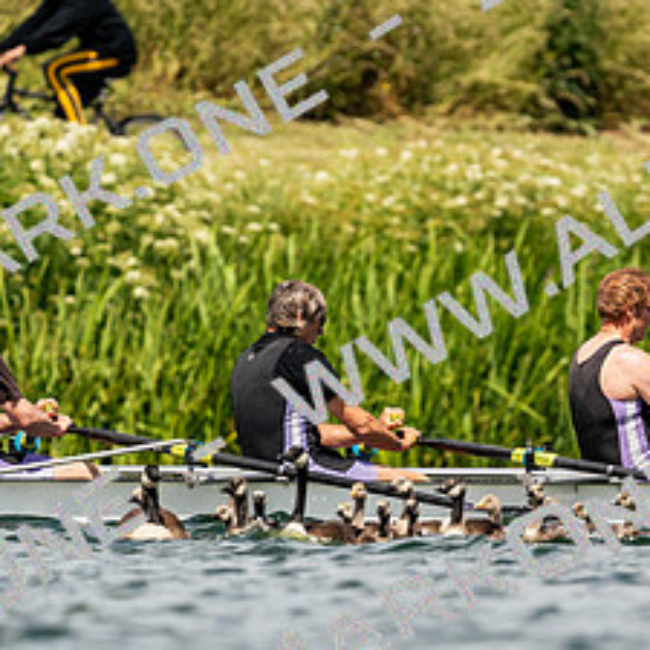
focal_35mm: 1312
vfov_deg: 1.3
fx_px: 27872
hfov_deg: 1.3
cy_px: 435
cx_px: 630
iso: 250
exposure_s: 1/2000
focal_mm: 600
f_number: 6.3
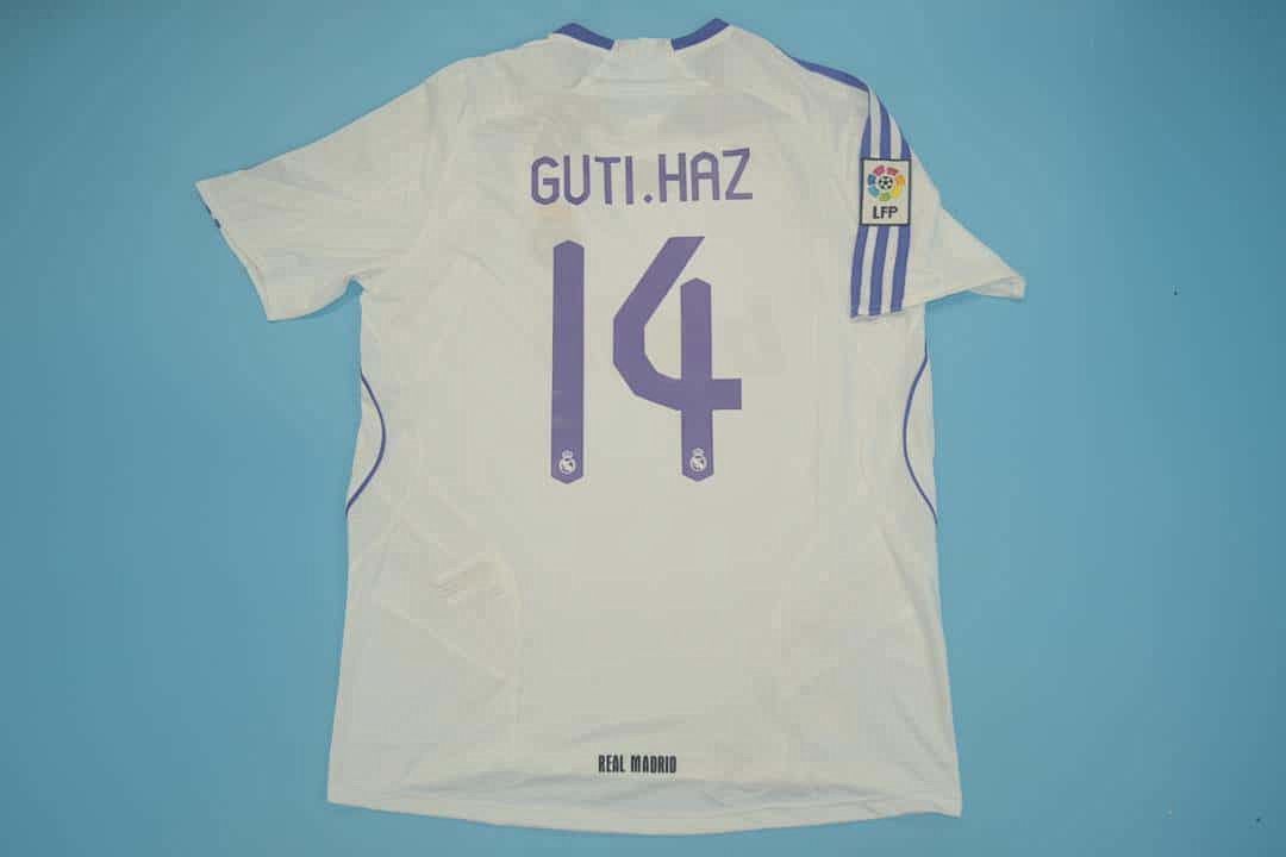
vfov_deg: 43.6
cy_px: 428
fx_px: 1072
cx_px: 643
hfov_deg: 61.9
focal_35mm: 30
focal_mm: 20
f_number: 4.5
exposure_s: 1/200
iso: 200
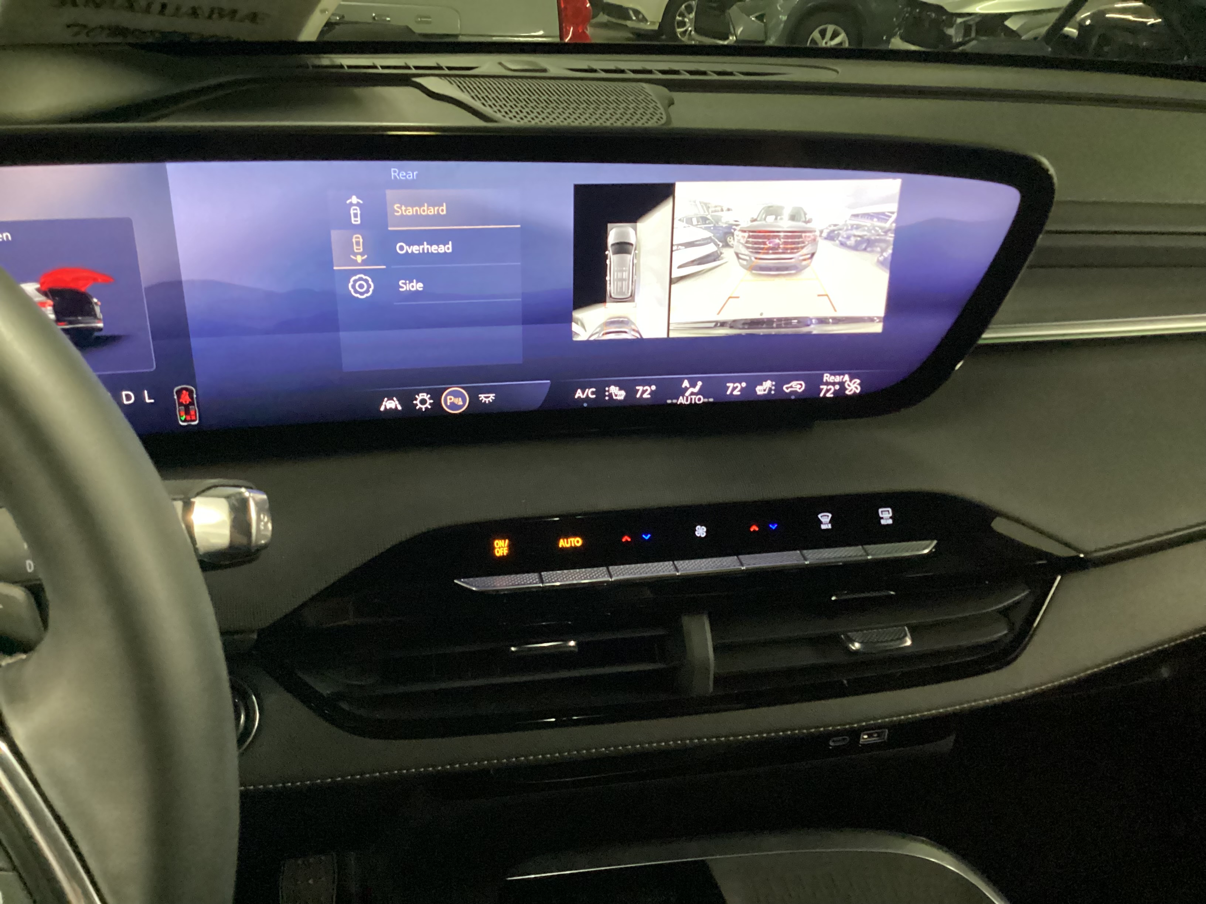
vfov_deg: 45.4
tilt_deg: -27.0
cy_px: 452
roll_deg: -4.0
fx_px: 1080
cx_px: 603
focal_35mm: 31
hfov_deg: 58.4
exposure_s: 1/24
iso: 800
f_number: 2.4
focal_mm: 3.3
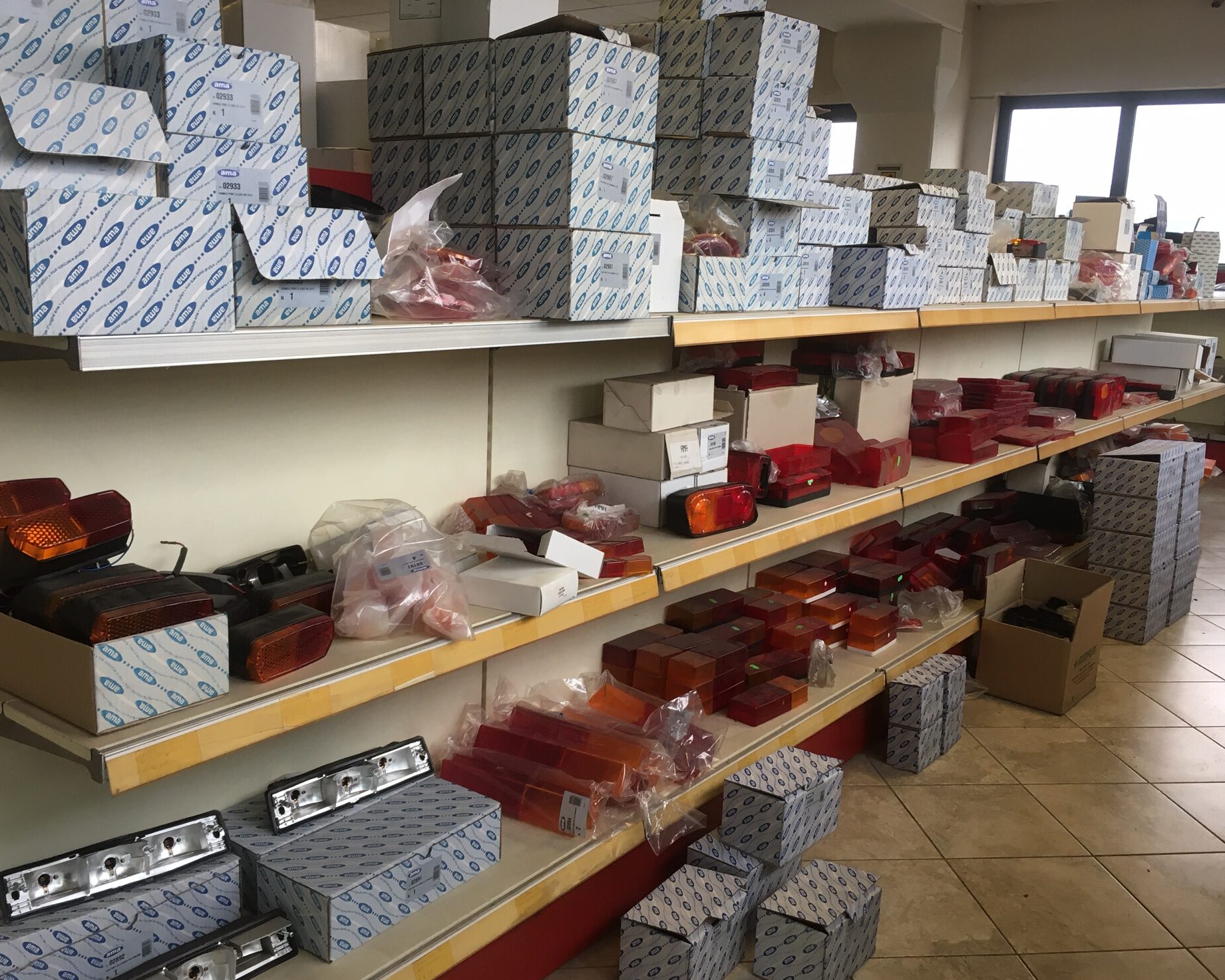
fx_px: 1124
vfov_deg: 47.1
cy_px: 487
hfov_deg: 57.2
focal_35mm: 31
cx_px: 621
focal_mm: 4.15
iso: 80
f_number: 2.2
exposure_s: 1/33
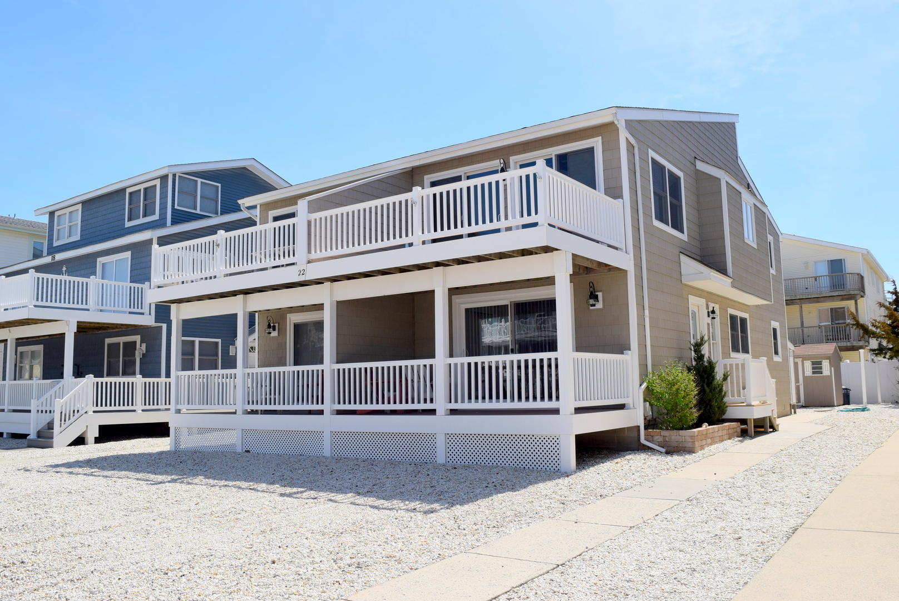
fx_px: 750
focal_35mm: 30
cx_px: 450
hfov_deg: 61.9
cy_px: 300
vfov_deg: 43.7
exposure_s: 1/500
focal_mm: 20
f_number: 11
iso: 200
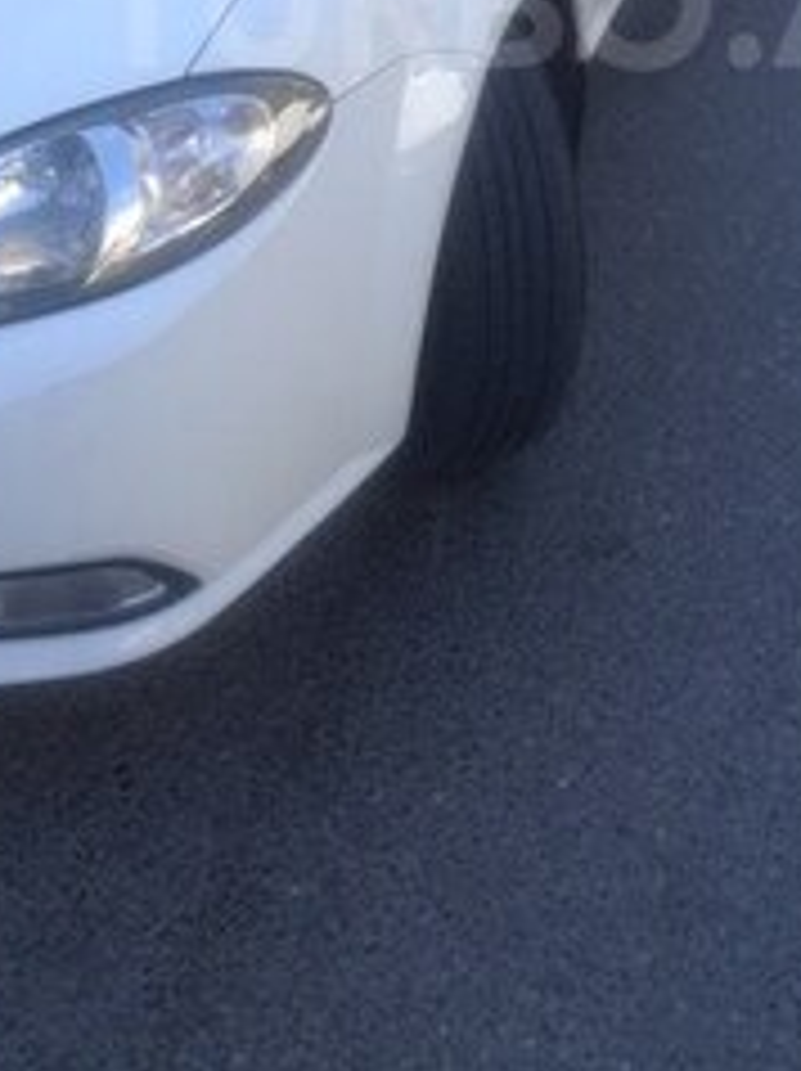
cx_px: 554
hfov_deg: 20.0
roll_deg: +0.7
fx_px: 2256
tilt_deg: -28.9
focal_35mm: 73
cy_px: 0
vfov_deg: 25.4
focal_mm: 4.28
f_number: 2.4
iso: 50
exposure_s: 1/442
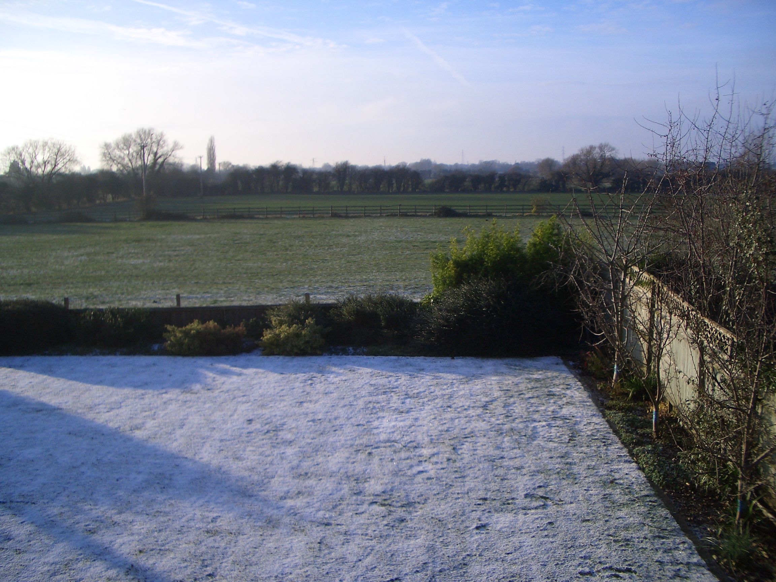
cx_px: 388
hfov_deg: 52.6
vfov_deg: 40.7
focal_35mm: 35
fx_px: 785
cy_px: 291
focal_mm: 5.8
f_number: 2.6
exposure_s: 1/800
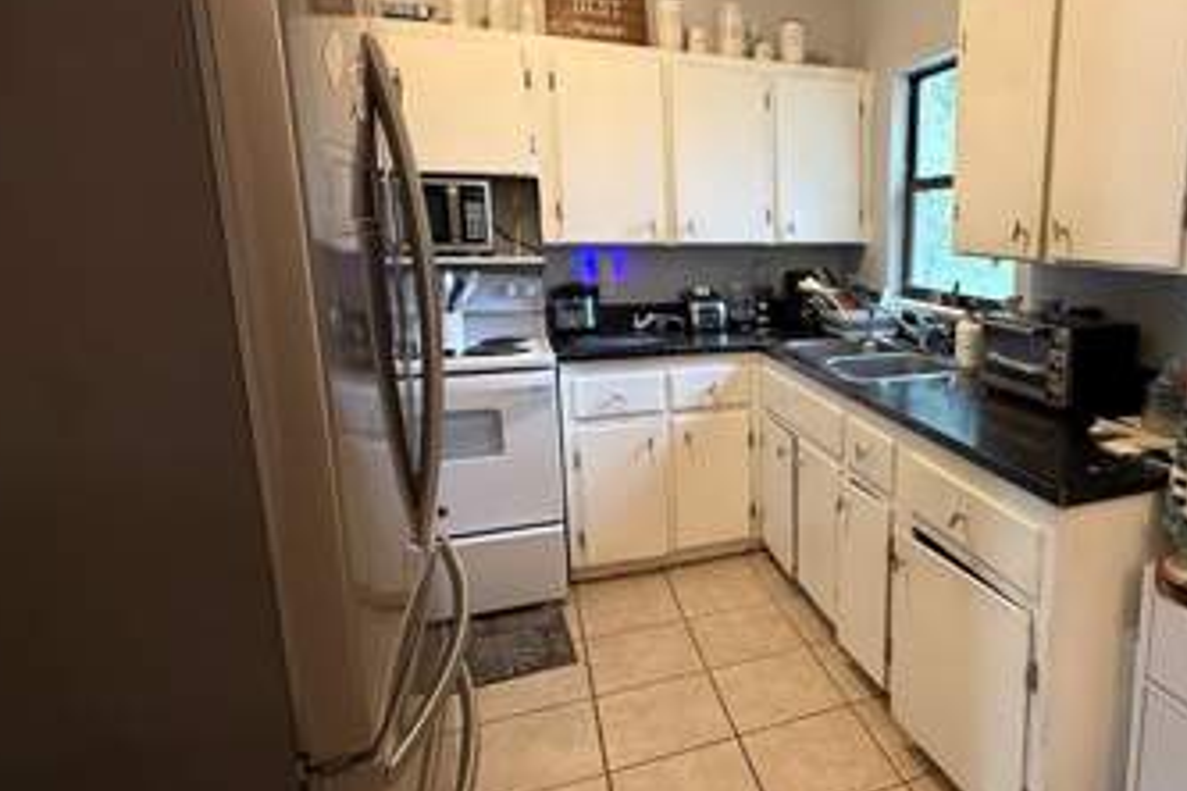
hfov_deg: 78.4
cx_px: 798
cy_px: 310
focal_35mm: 21
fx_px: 692
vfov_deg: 58.9
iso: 500
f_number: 2.2
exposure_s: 1/60
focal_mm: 2.22
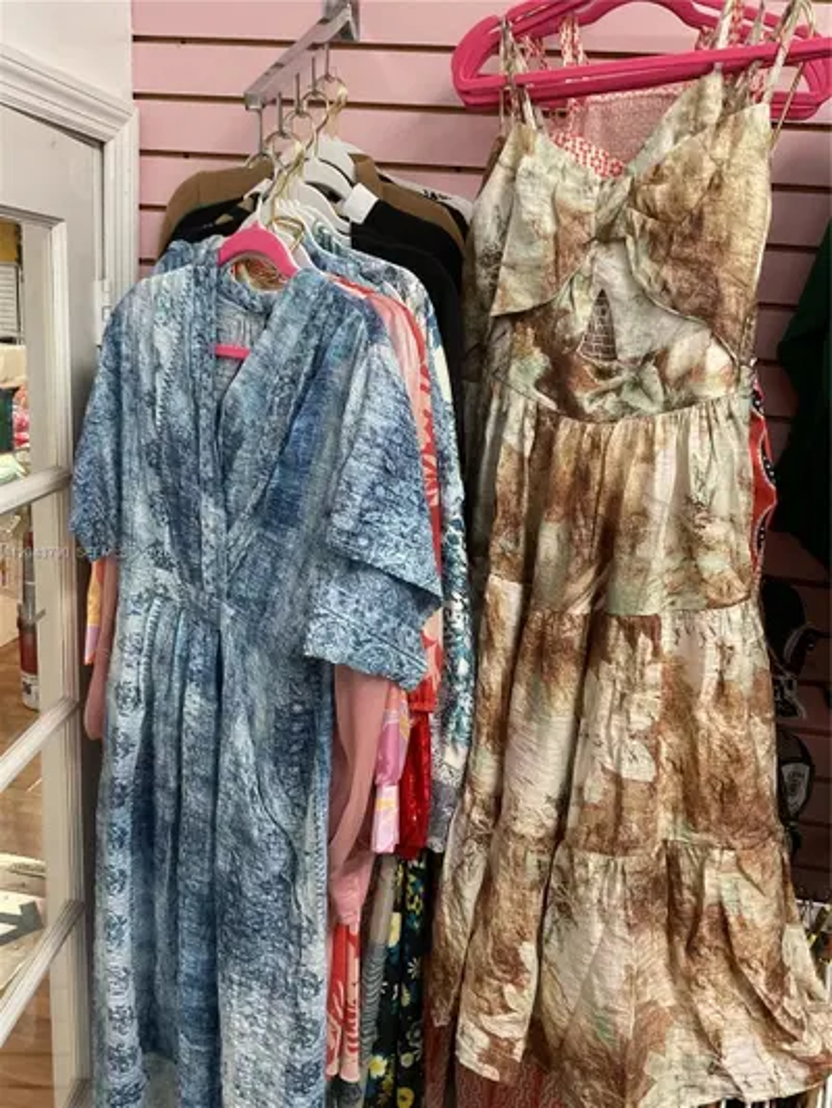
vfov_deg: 61.6
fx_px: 929
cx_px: 416
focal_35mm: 29
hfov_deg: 48.2
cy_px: 554
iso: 160
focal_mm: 3
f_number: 1.8
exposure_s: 1/60
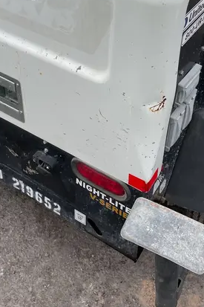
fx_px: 408
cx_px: 124
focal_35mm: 48
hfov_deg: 28.0
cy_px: 47
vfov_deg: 39.0
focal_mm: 4.2
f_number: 1.6
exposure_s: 1/615
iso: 50
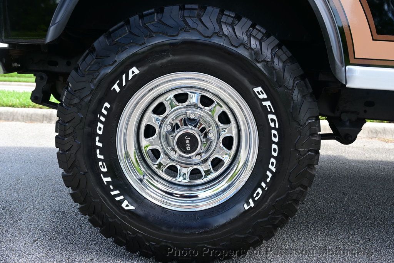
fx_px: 377
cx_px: 197
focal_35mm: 34
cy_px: 132
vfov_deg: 38.3
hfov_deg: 55.1
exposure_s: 1/100
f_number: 5
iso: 100
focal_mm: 23
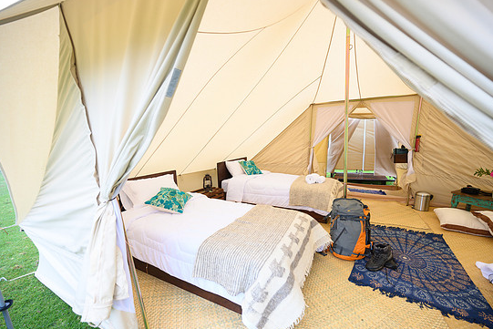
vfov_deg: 77.3
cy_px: 174
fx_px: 205
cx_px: 252
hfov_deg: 100.4
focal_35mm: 15
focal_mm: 14
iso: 500
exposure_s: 1/160
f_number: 4
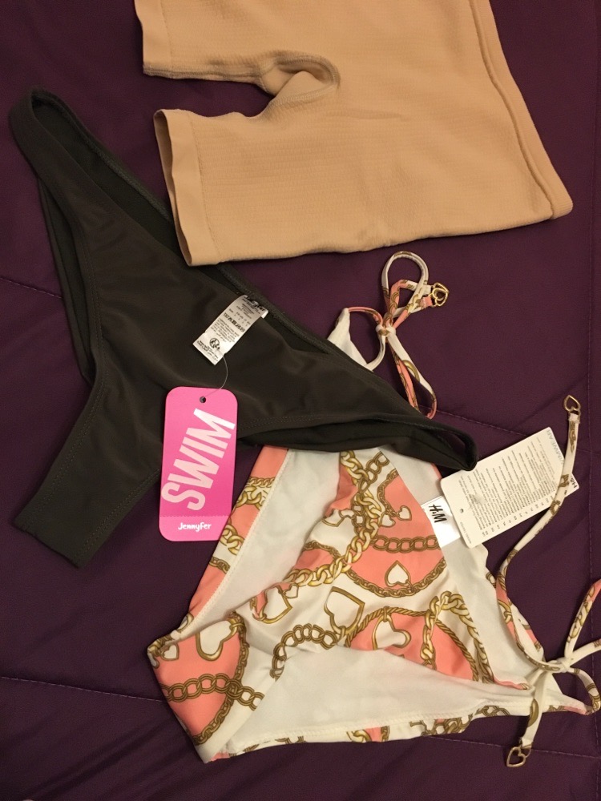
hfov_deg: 48.2
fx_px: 671
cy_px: 400
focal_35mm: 29
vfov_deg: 61.7
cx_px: 300
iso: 320
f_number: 2.2
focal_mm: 4.15
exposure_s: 1/17
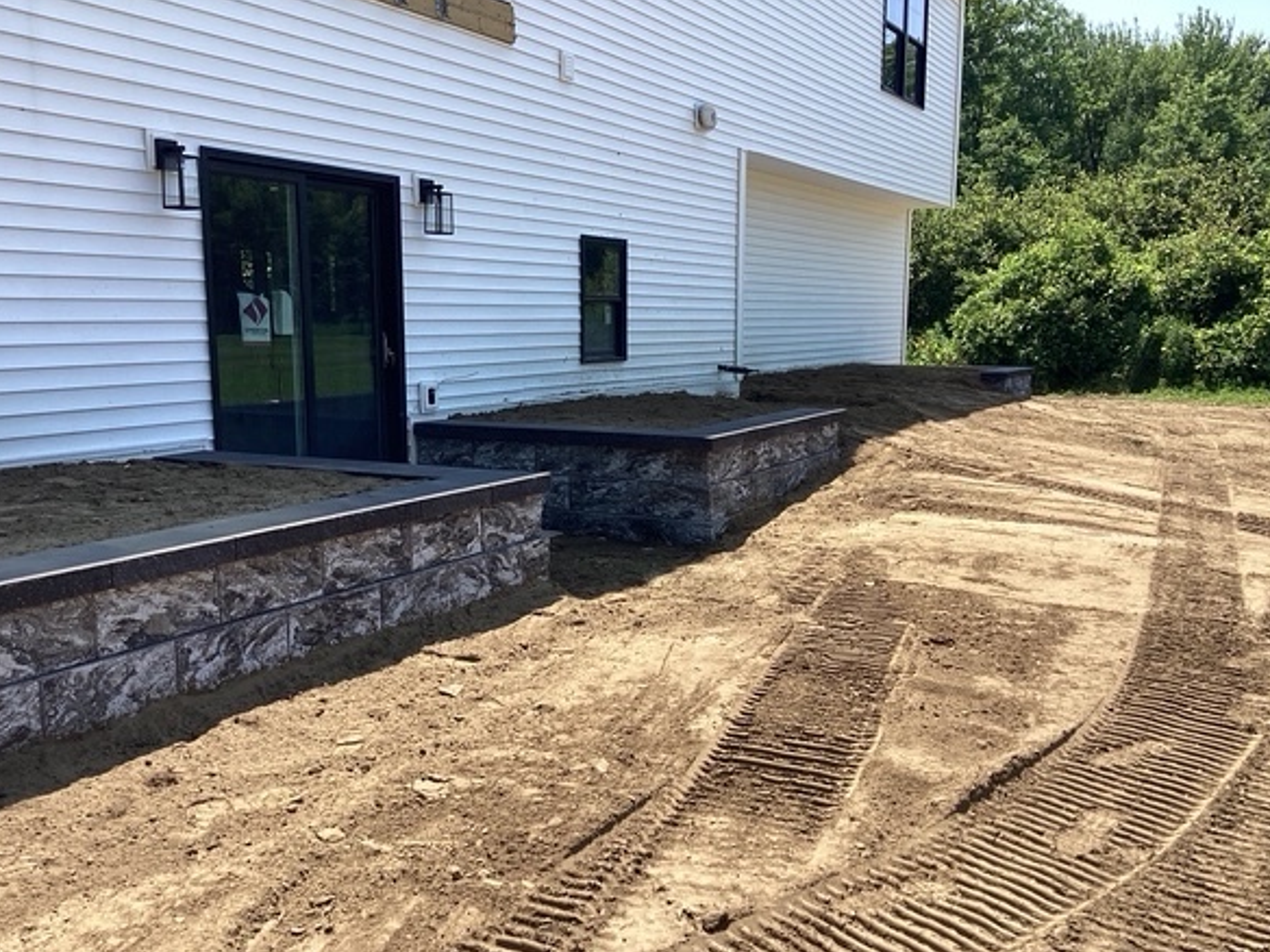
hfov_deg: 54.0
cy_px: 504
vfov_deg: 41.8
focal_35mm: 34
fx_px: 1247
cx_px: 648
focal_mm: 3.3
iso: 25
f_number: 2.4
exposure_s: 1/747
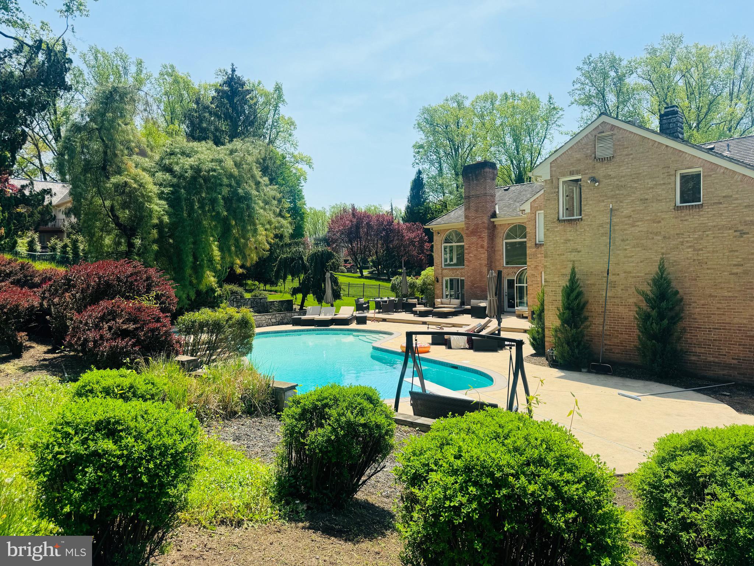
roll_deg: +1.0
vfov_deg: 56.8
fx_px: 523
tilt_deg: -2.1
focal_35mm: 24
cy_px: 283
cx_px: 377
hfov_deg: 71.6
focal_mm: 6.86
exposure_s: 1/3802
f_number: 1.78
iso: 80
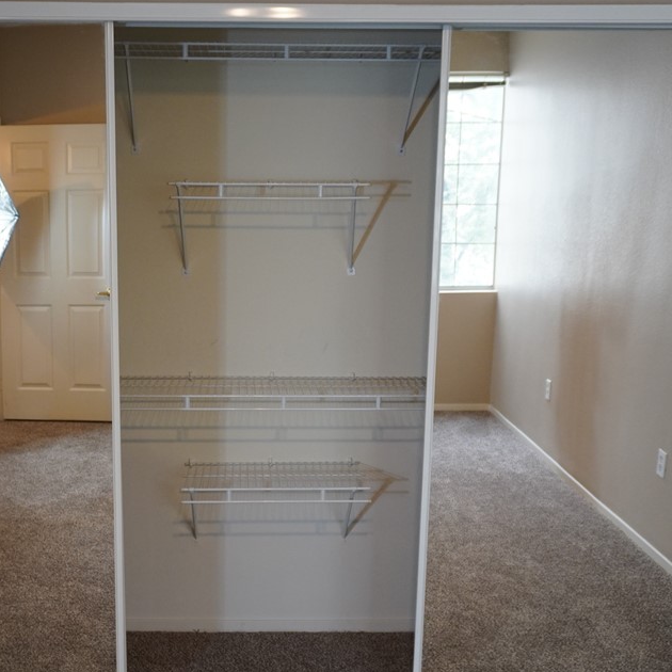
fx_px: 917
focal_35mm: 42
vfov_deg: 40.2
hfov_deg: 40.0
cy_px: 371
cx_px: 253
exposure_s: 1/160
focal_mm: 19
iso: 1250
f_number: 4
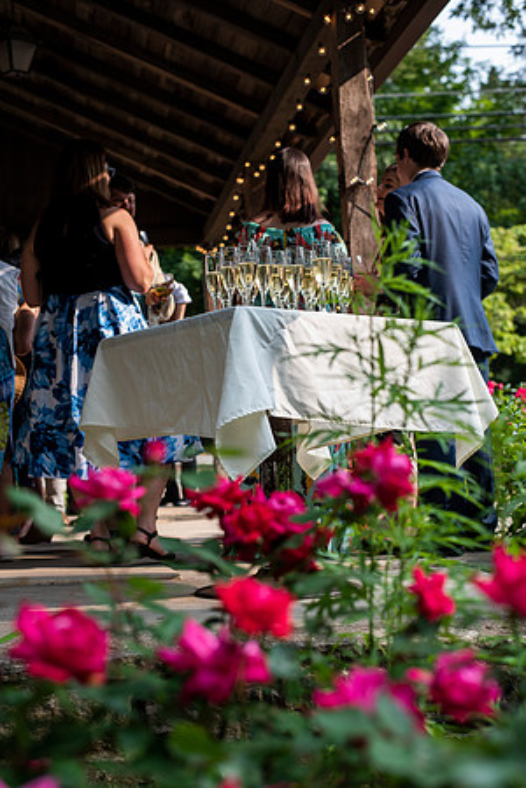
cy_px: 394
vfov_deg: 39.6
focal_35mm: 50
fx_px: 1096
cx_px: 263
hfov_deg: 27.0
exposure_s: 1/2000
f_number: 3.5
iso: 400
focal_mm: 50
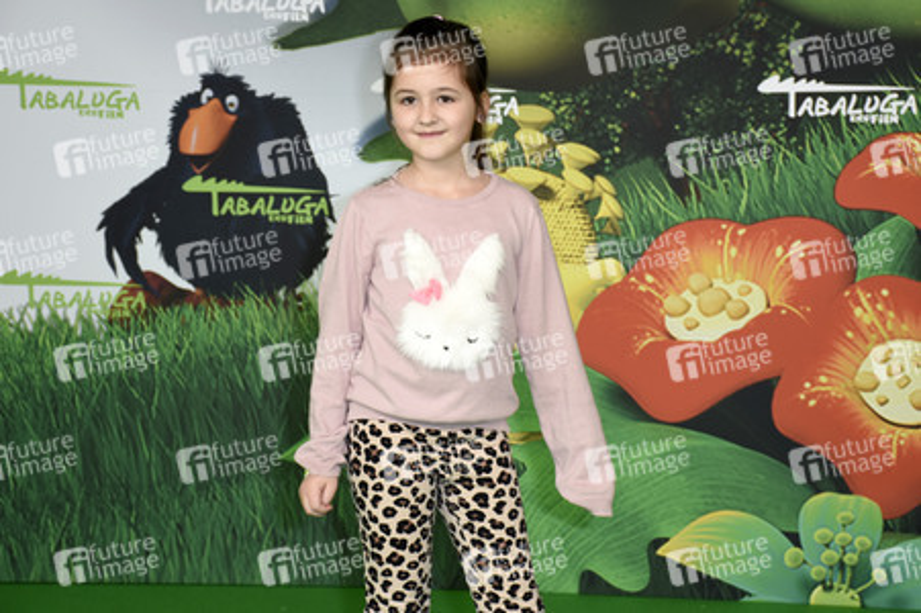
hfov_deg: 22.6
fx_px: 2301
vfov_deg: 15.2
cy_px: 306
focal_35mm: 90
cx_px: 460
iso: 500
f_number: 5.6
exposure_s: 1/125
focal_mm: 60
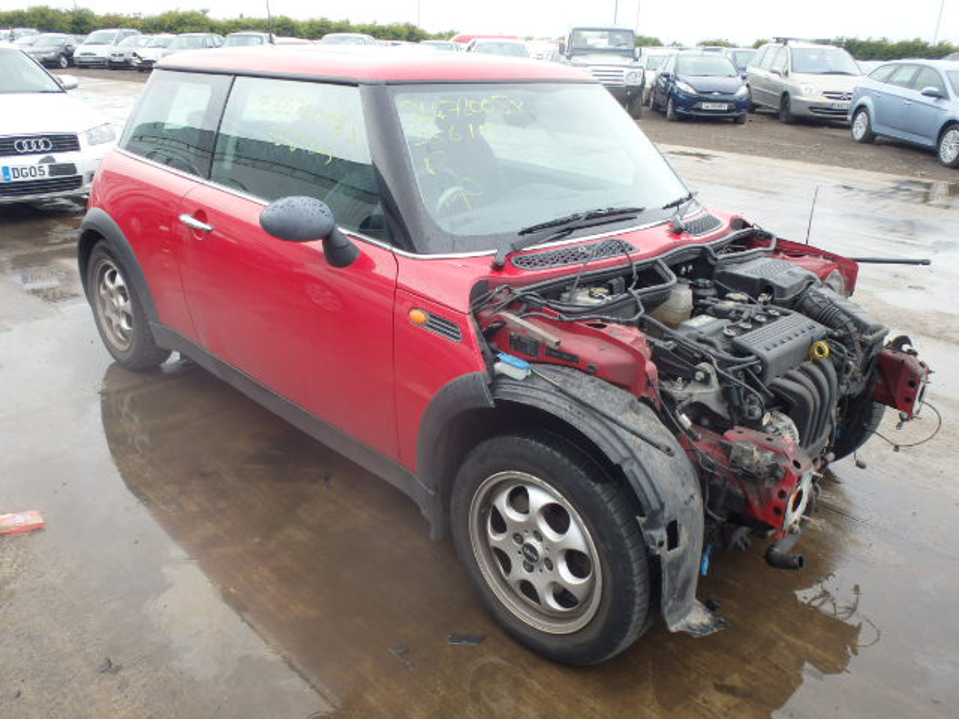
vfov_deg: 49.7
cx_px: 480
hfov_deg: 63.4
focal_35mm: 28
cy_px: 360
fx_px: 776
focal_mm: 5
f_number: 3.9
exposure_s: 1/160
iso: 125
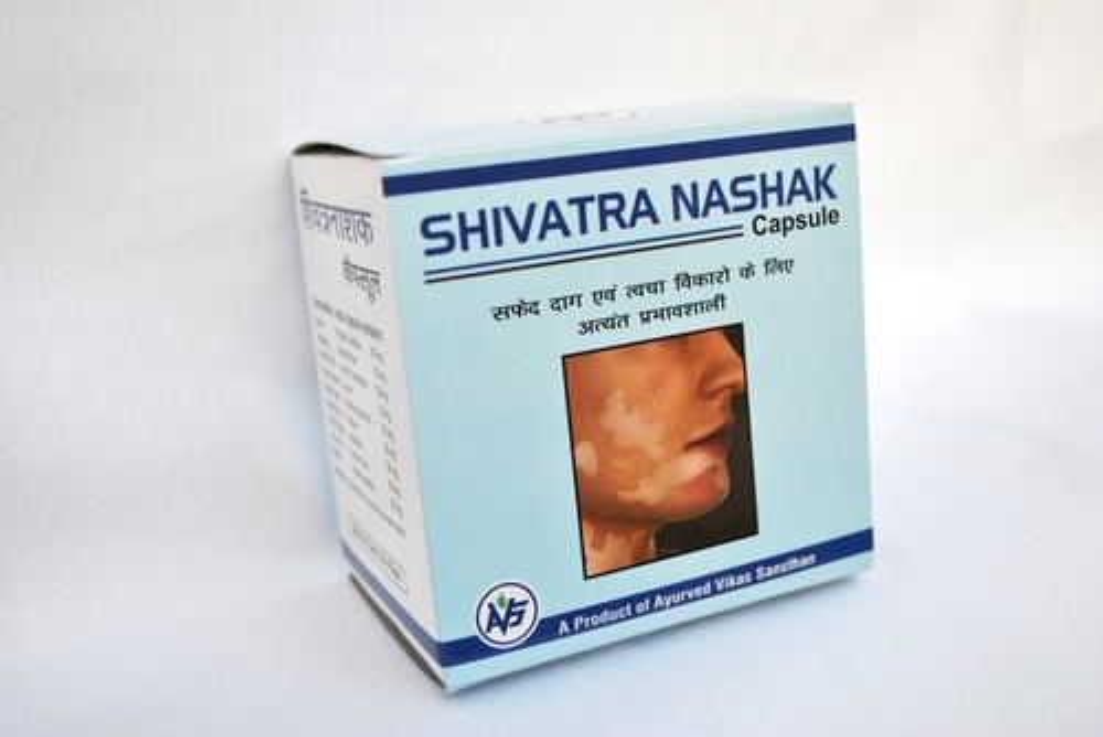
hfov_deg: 46.4
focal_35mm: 42
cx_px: 552
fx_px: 1288
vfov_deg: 31.9
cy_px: 368
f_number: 4.5
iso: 200
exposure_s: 1/80
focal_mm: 28
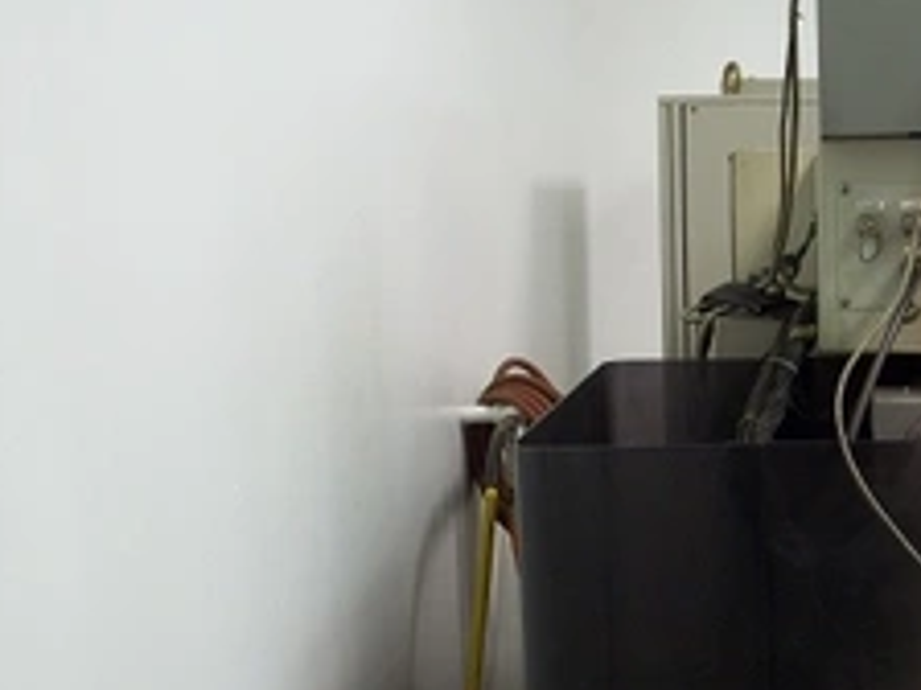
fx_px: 1570
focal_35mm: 59
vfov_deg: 24.7
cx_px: 777
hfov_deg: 31.6
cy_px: 444
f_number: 3.3
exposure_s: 1/25
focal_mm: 5.9
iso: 160
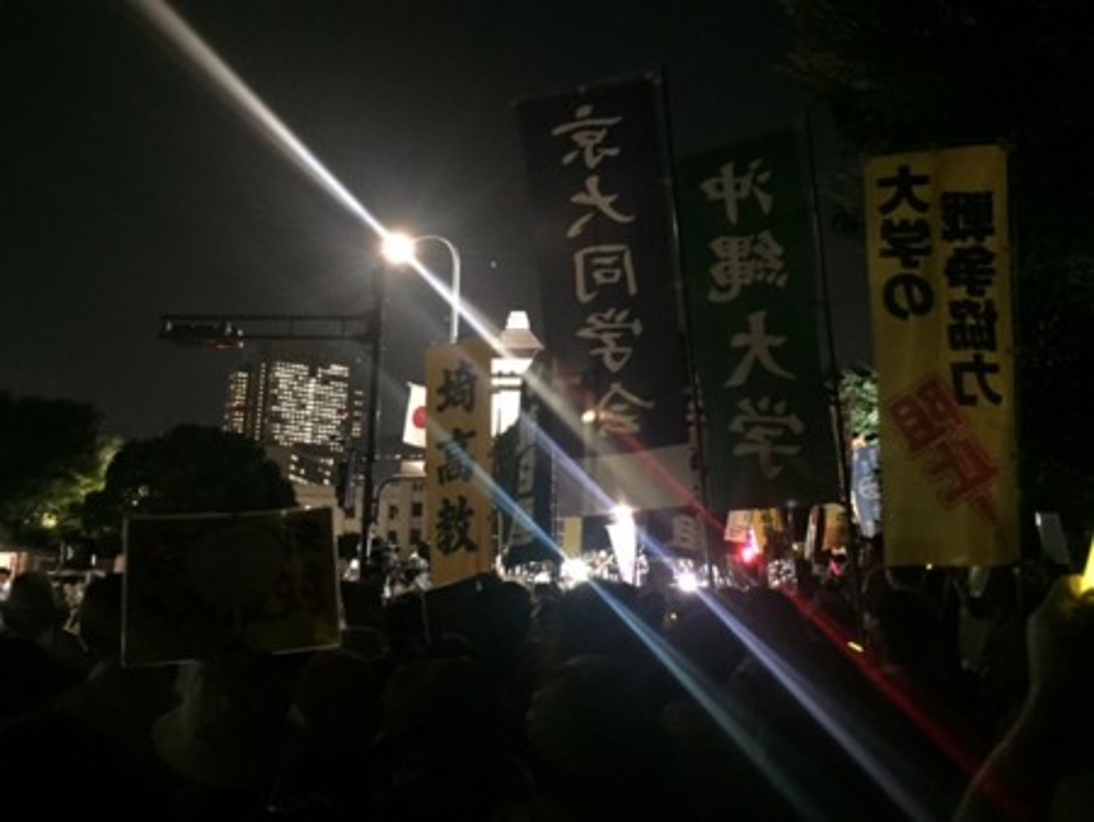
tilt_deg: +12.7
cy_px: 411
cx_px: 547
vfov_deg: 48.3
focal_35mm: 29
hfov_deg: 61.6
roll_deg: -2.9
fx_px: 917
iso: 1000
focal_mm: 4.15
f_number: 2.2
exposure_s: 1/15
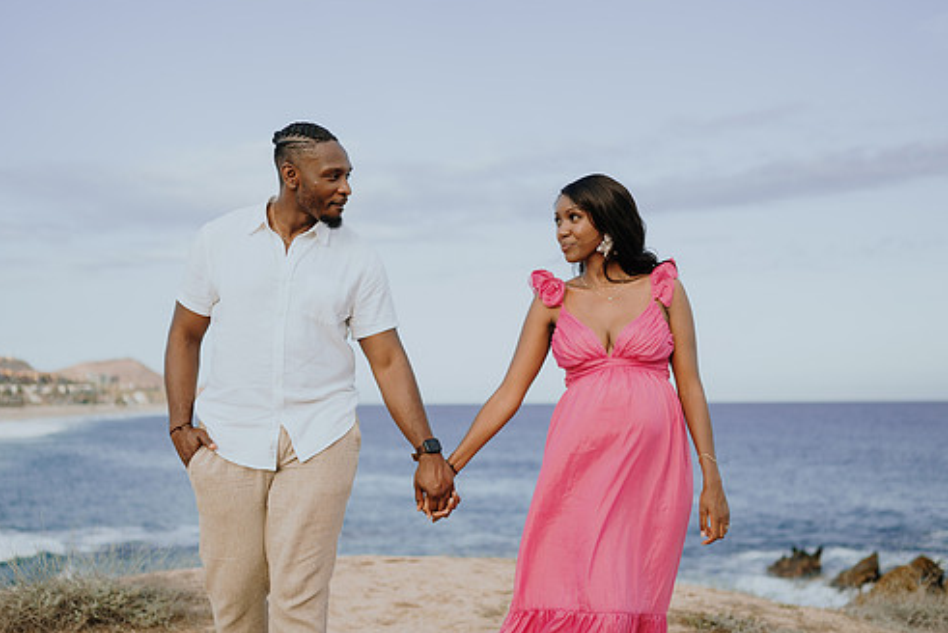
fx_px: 1107
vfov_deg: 31.9
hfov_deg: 46.4
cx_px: 488
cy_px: 298
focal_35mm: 42
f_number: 1.8
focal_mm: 35
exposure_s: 1/800
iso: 50
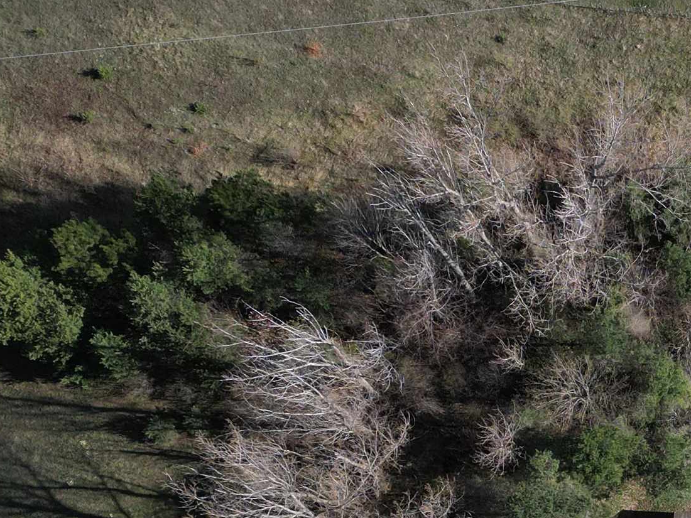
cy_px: 600
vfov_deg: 20.7
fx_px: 1337
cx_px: 817
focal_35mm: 67
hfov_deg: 26.0
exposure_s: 1/90
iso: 100
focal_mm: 6.72
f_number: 1.7
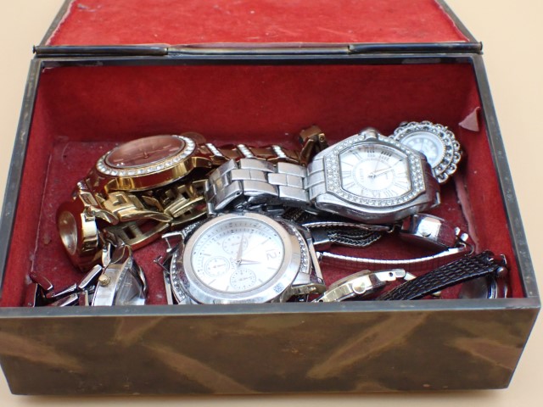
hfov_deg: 31.2
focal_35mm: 62
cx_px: 272
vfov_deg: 23.7
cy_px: 204
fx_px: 973
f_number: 3.6
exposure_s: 1/200
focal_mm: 11.09
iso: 800
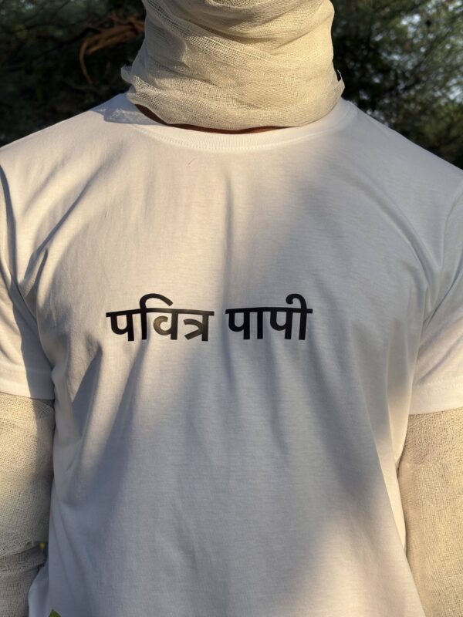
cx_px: 232
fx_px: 927
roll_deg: +0.6
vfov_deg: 36.8
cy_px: 308
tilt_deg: -3.8
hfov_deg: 28.0
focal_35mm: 52
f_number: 1.6
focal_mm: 5.96
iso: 40
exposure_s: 1/1517
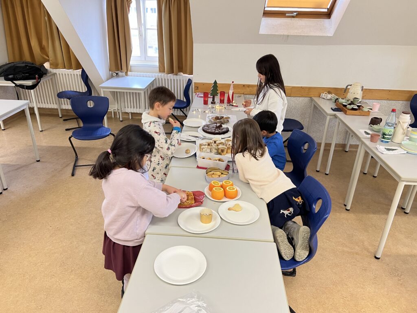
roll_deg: -2.7
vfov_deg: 53.1
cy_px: 156
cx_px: 208
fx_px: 313
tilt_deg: -26.6
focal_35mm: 26
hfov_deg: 67.3
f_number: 1.5
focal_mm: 5.7
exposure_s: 1/50
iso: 160
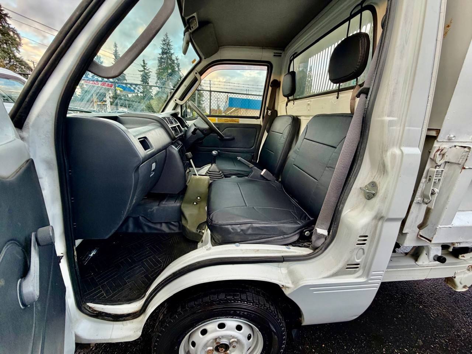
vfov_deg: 85.7
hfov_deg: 102.1
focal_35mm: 14
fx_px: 191
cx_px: 236
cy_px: 177
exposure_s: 1/121
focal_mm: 2.22
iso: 200
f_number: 2.2
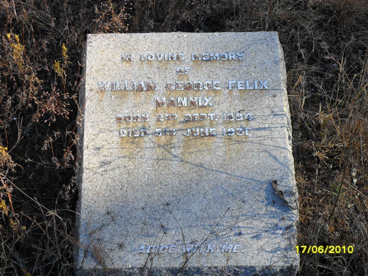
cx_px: 184
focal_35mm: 74
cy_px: 138
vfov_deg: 19.9
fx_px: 787
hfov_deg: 26.3
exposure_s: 1/125
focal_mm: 13.2
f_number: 3.9
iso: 100
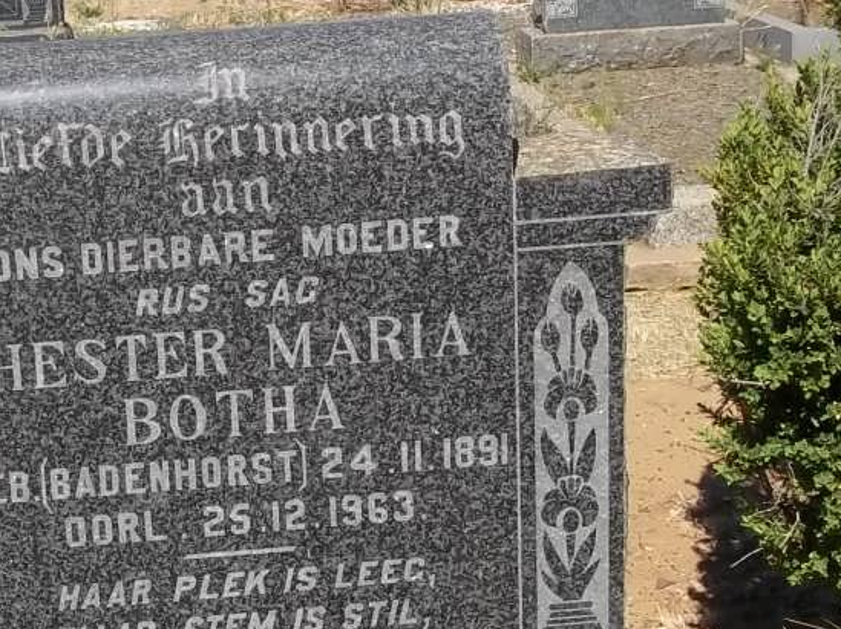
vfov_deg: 21.0
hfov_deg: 27.4
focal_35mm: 70
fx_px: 1700
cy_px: 271
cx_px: 195
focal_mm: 5.7
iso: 80
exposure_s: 1/640
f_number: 5.5
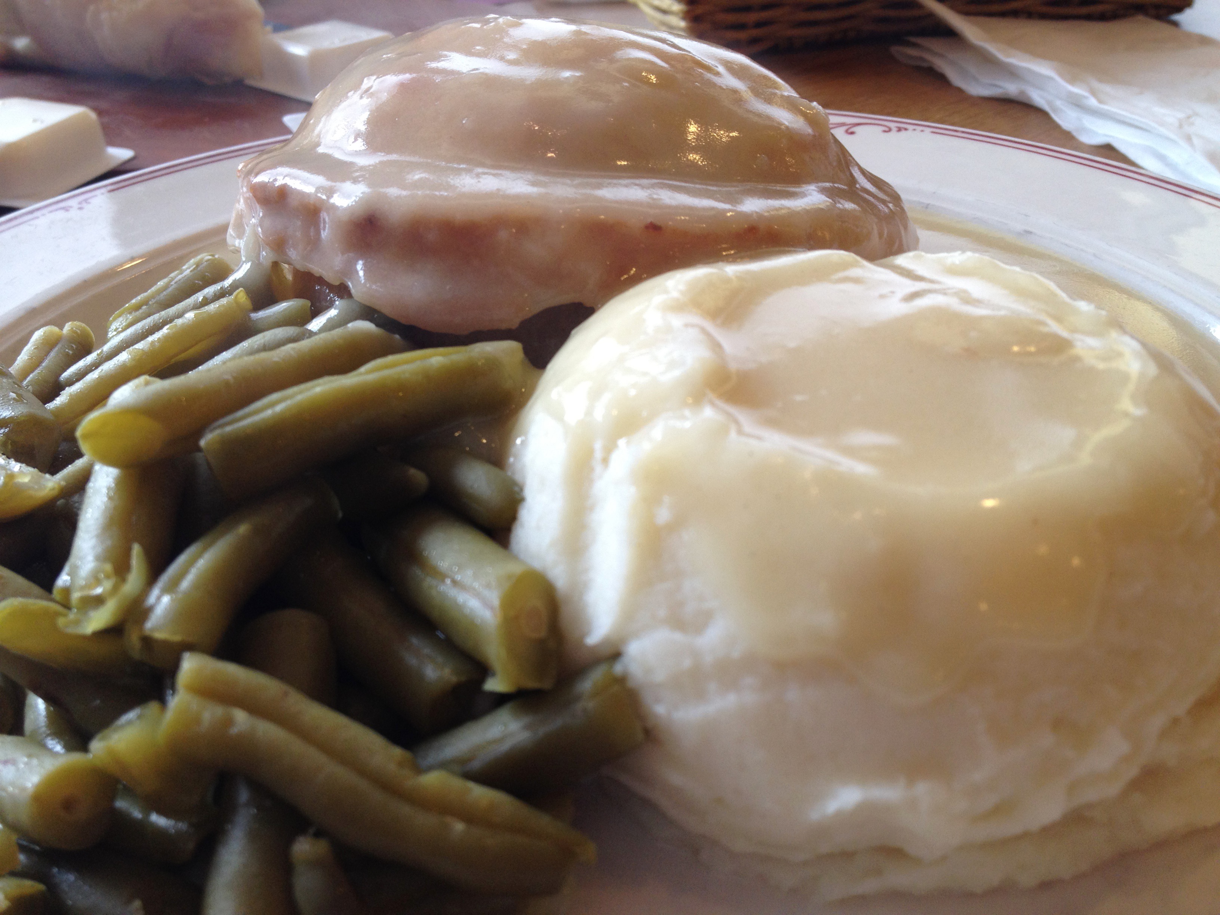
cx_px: 610
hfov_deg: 52.6
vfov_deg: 40.7
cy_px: 458
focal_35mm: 35
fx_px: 1234
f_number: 2.4
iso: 80
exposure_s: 1/40
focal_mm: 4.28
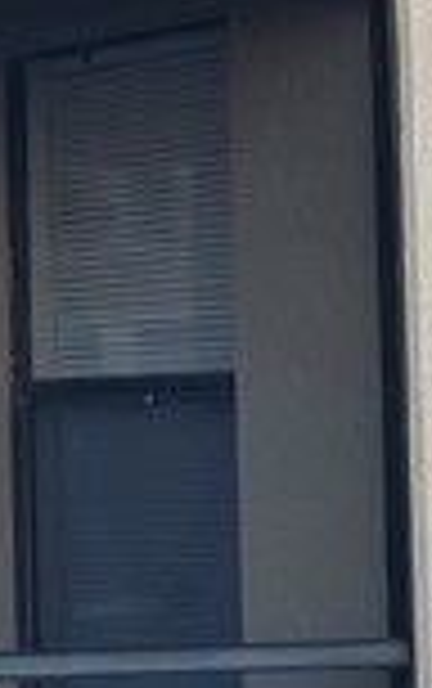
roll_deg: -0.4
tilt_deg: +2.3
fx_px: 3456
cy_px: 279
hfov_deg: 6.5
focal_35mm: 184
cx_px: -900
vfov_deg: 11.4
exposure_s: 1/649
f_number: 1.6
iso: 32
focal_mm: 5.1
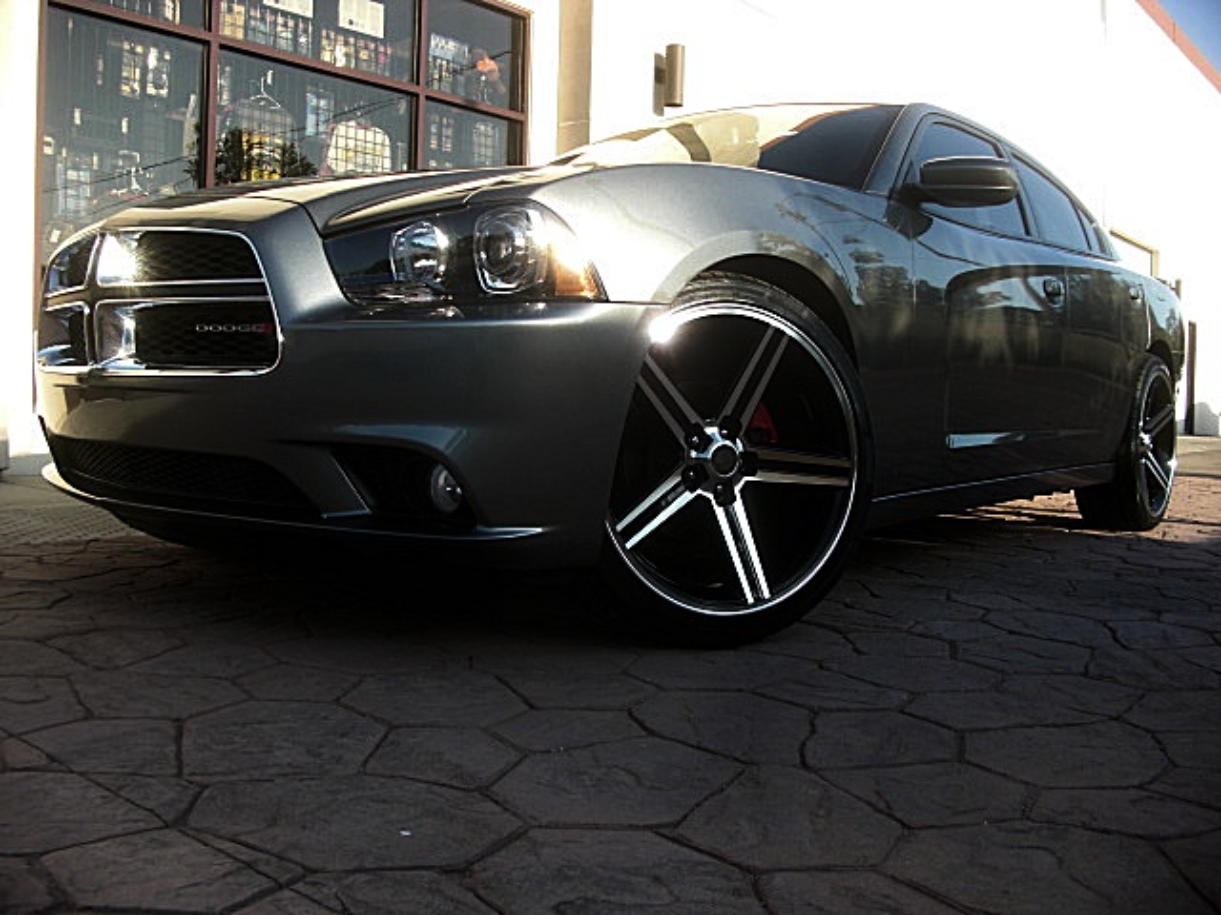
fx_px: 1270
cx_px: 610
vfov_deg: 39.7
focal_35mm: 36
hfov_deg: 51.4
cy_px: 458
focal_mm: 6.3
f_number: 2.8
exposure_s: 1/250
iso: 50
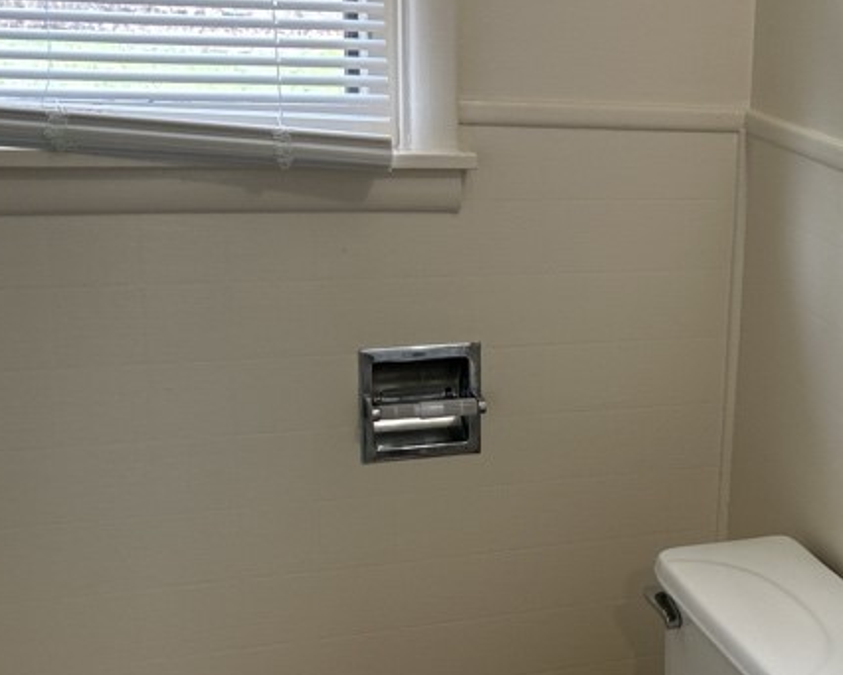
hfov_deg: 29.6
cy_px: 435
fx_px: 1522
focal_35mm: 61
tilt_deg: -16.7
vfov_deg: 24.9
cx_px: 764
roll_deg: -5.1
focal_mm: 5.7
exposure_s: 1/60
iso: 64
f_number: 1.5
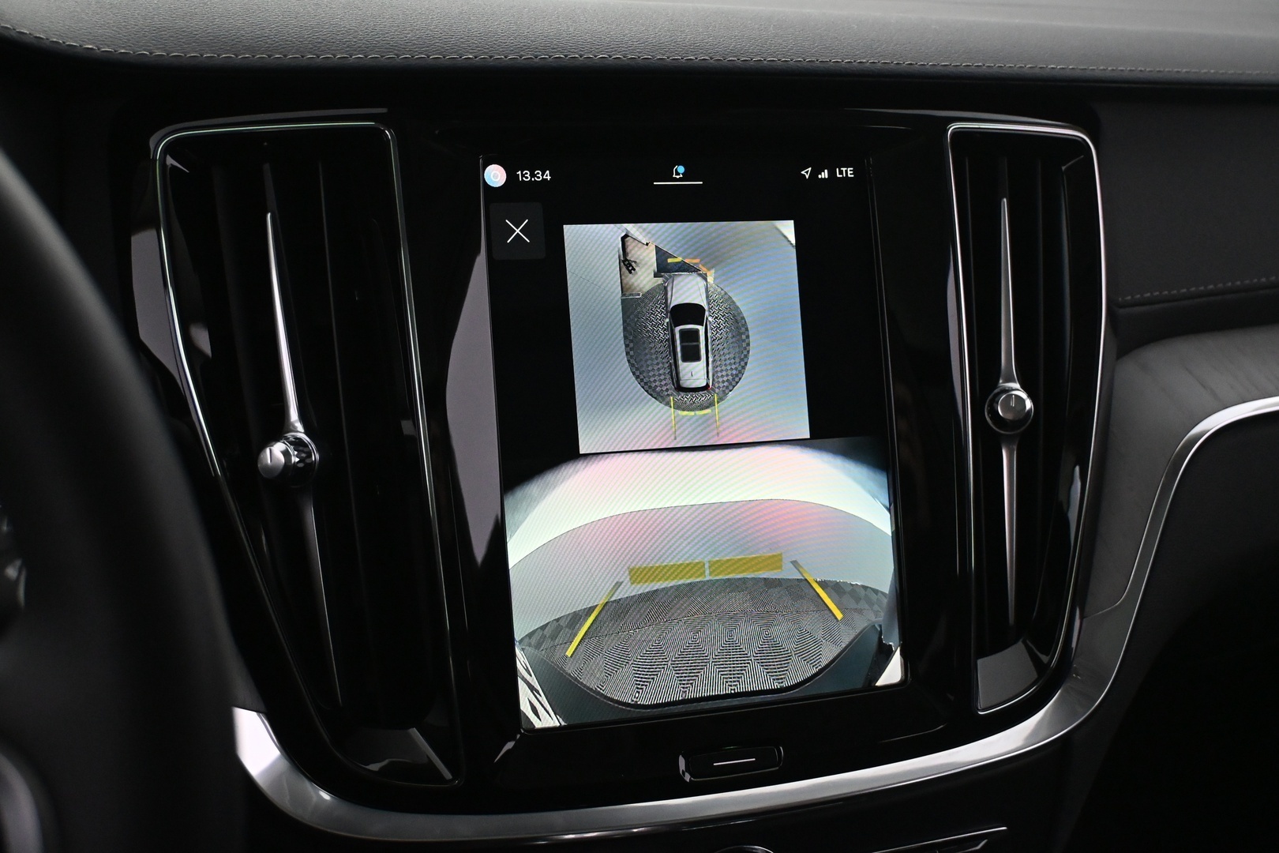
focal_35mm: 45
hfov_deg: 43.6
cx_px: 640
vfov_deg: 29.9
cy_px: 426
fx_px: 1599
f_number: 4.8
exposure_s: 1/60
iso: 4000
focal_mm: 30
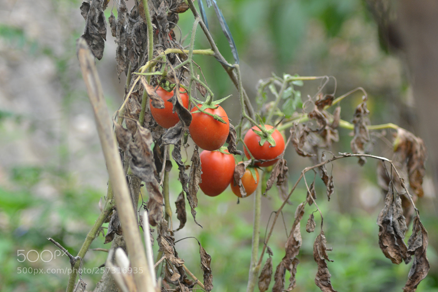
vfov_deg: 13.0
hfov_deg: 19.5
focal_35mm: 105
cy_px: 146
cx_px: 219
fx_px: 1277
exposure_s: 1/250
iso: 400
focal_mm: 70
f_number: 4
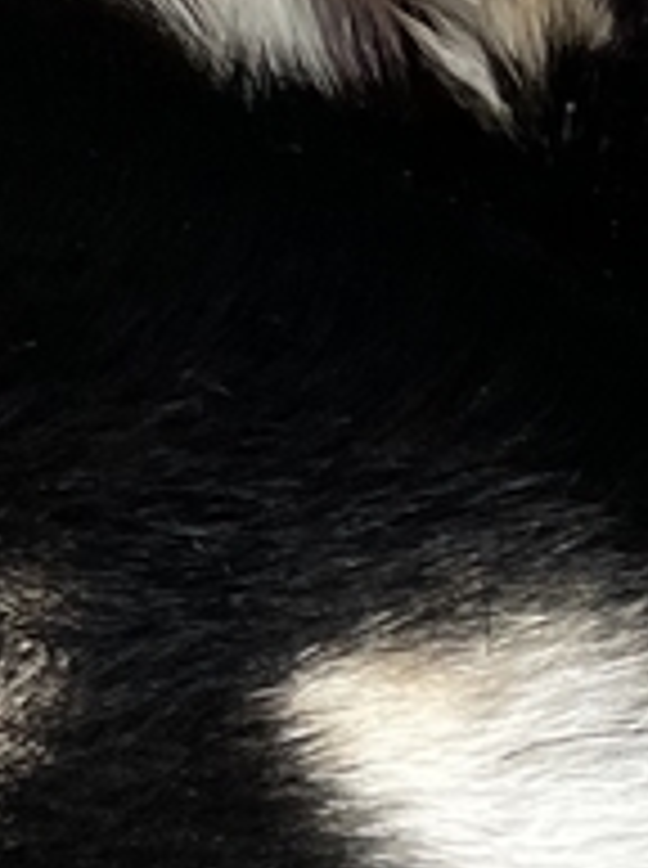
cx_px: 864
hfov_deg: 9.0
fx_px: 4057
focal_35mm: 162
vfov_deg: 10.3
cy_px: 2181
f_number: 1.6
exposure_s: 1/121
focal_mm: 4.2
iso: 80
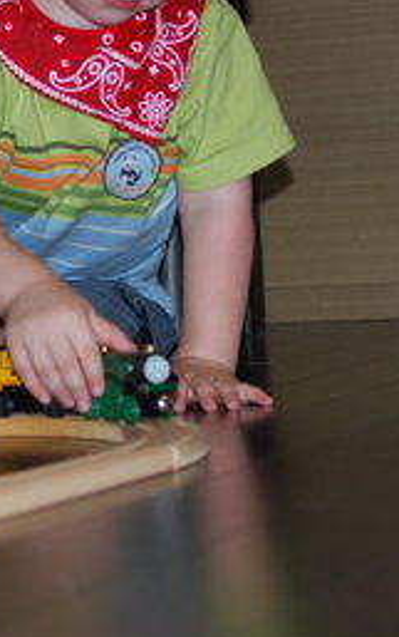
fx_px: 2315
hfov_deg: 9.8
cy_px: 131
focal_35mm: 133
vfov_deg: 15.6
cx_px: 12
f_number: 2.8
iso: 200
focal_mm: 35
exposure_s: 1/60
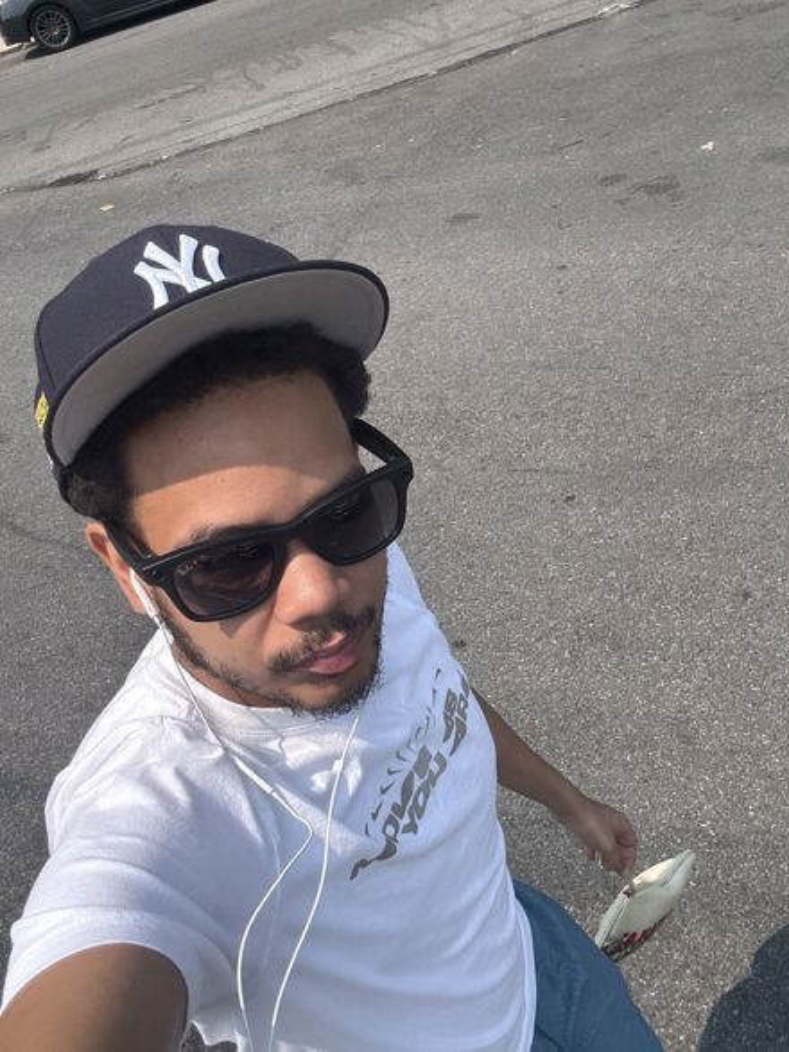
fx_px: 912
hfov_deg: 46.8
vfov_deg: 60.0
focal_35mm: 30
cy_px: 526
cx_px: 394
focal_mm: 2.69
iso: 25
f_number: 1.9
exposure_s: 1/931
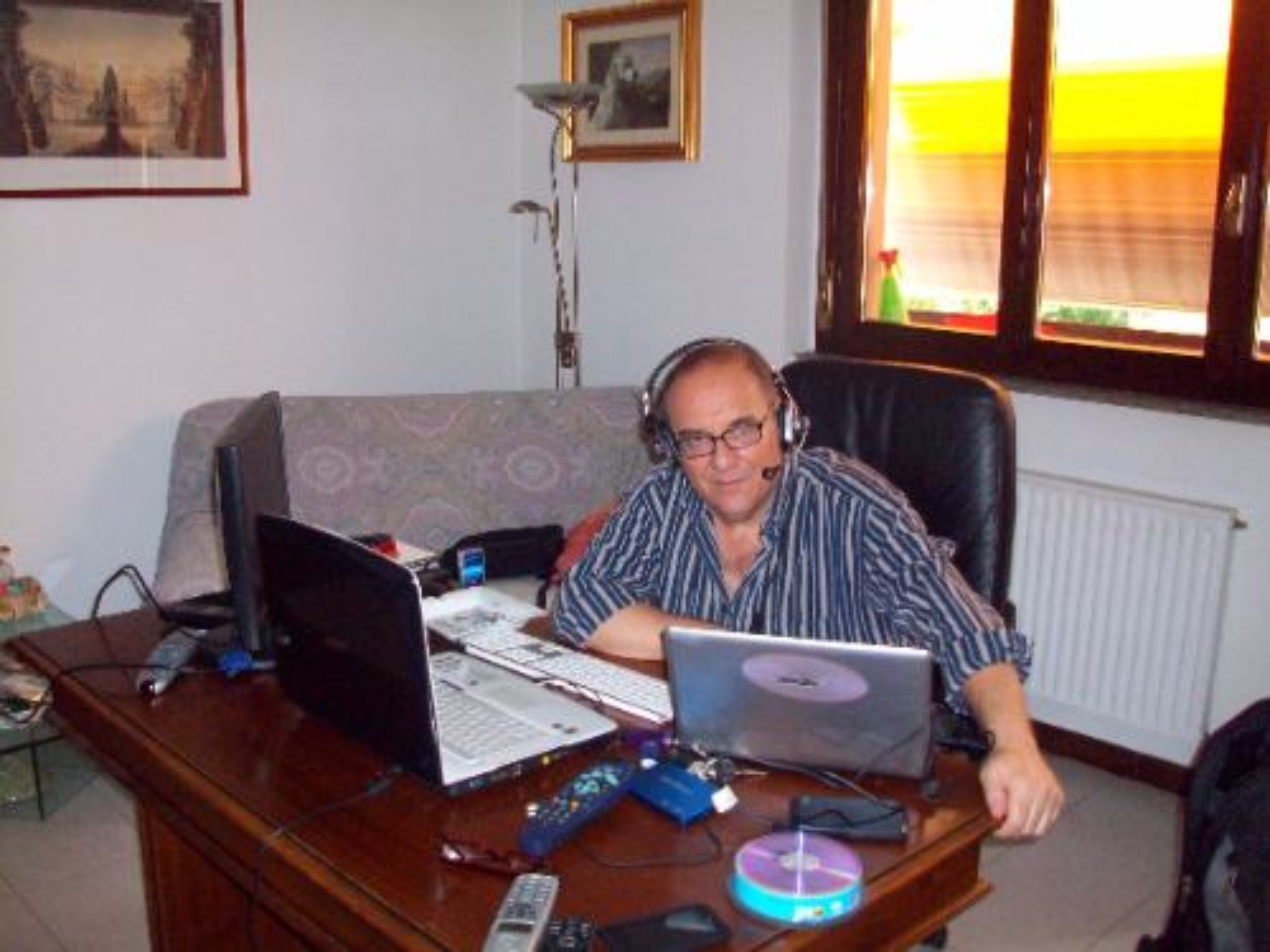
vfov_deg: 41.8
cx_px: 635
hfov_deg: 54.0
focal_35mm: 34
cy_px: 476
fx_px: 1247
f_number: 2.8
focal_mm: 5.7
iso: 200
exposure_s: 1/60
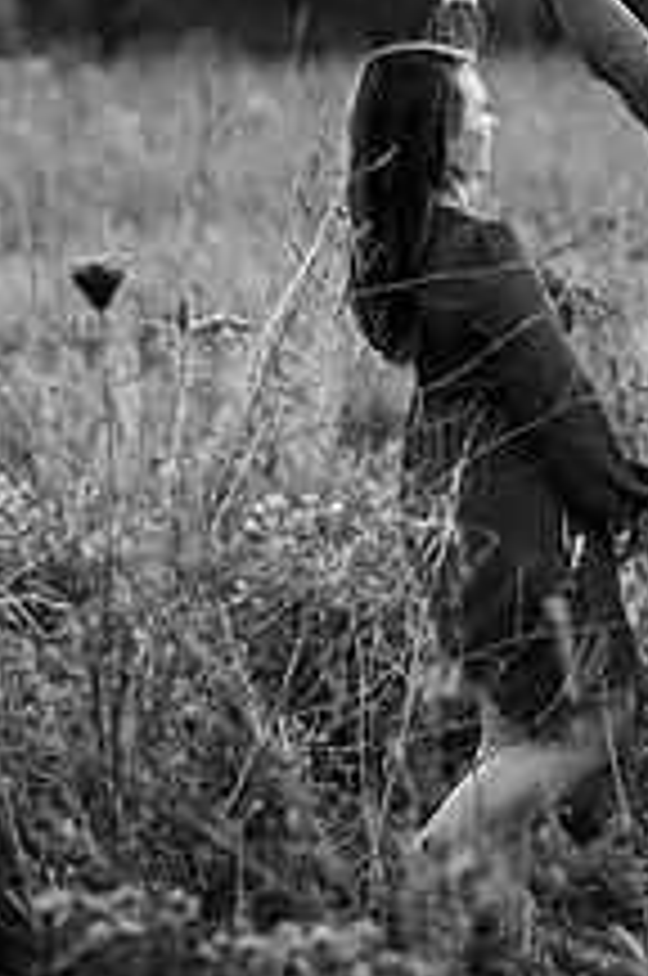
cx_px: 560
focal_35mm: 176
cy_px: 175
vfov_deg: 11.6
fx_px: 4767
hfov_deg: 7.8
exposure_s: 1/200
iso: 500
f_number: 2.5
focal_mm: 85
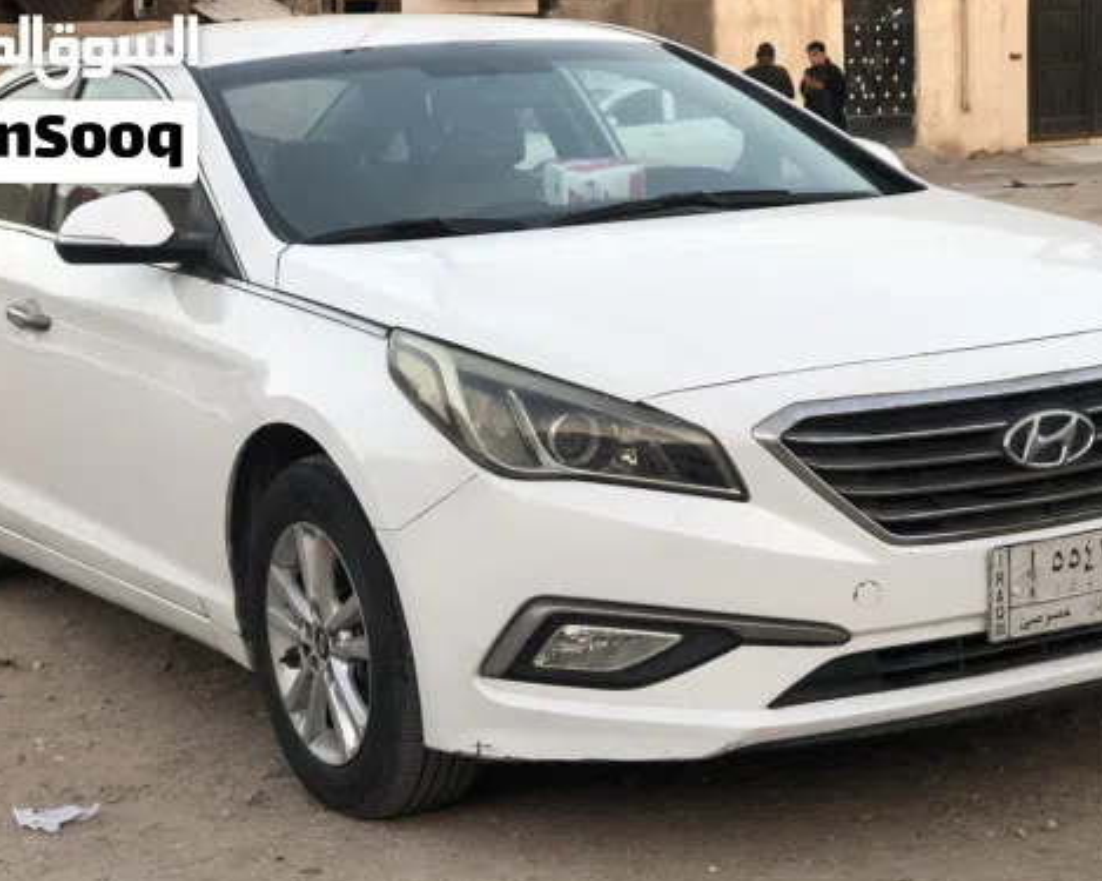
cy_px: 522
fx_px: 2478
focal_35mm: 76
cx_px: 552
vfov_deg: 20.1
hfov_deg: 25.1
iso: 25
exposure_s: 1/40
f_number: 2.8
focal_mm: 6.6
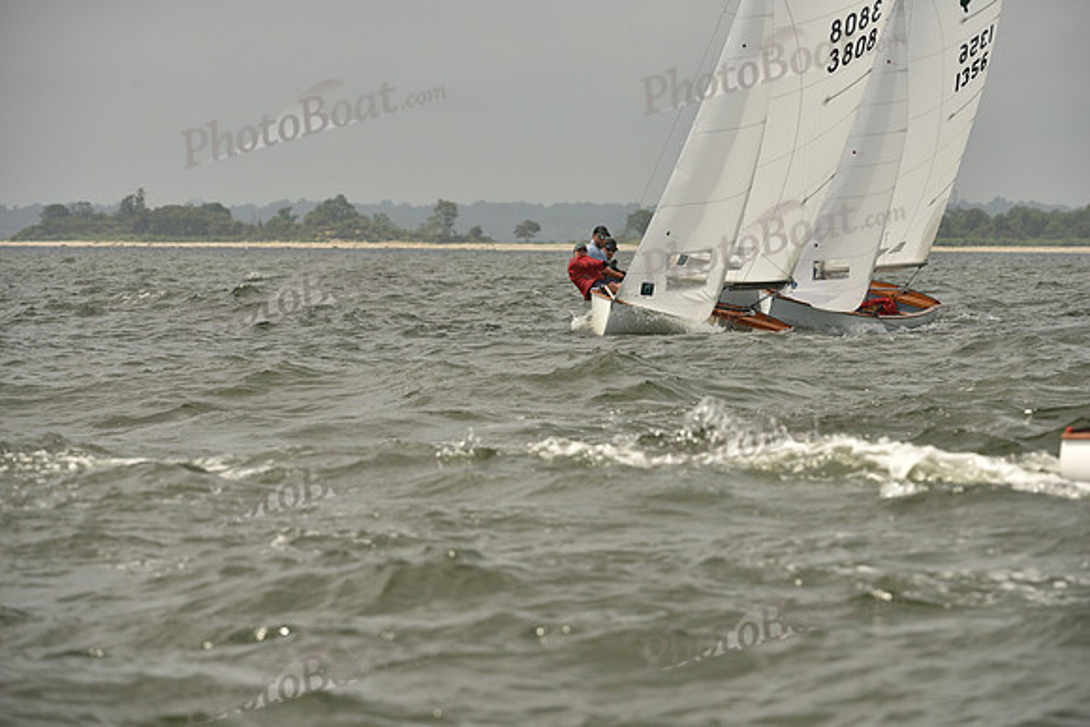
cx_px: 545
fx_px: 8177
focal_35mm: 270
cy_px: 364
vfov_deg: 5.1
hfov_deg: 7.6
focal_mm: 270
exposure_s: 1/1600
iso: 320
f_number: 8
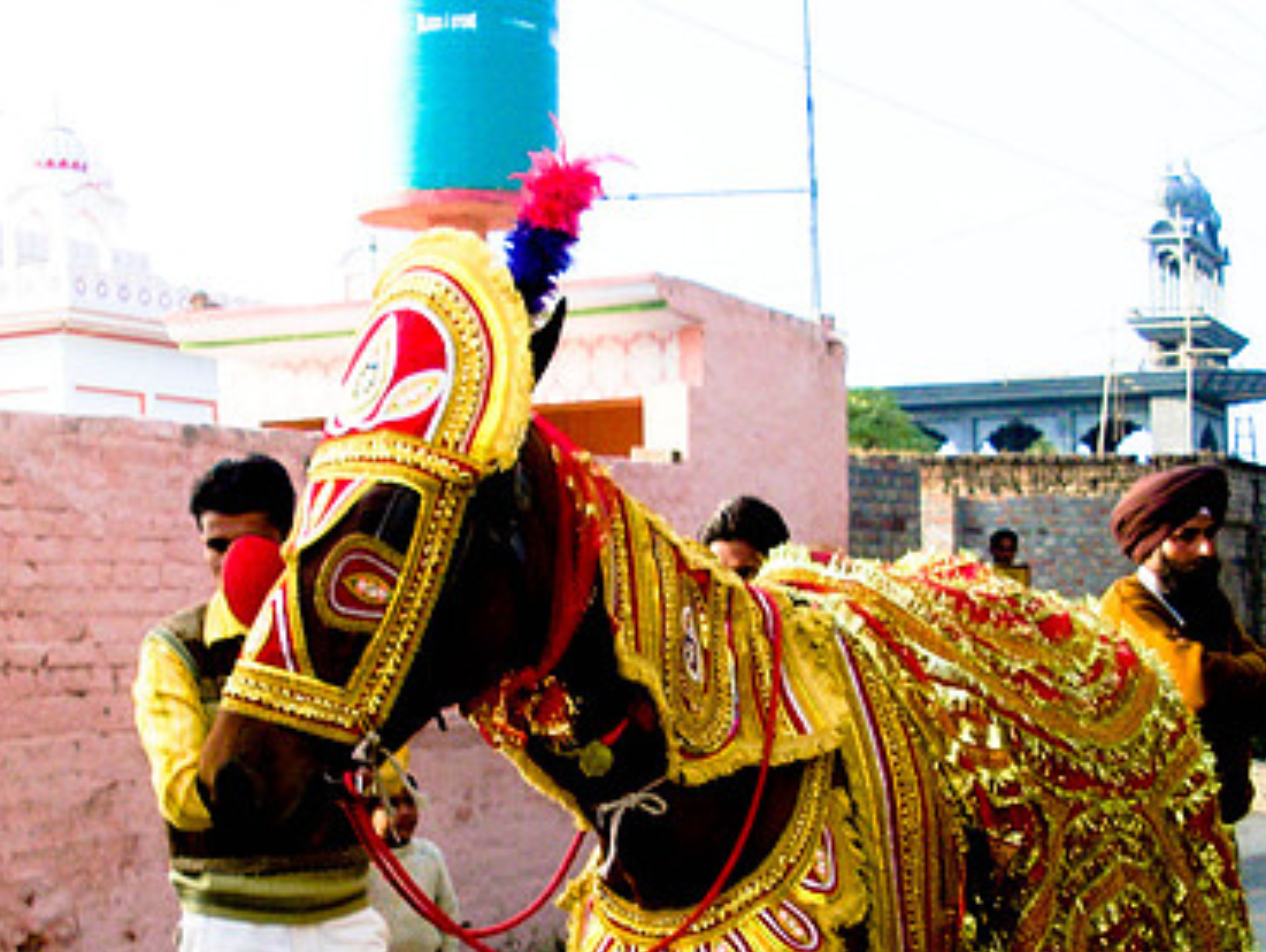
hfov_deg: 32.1
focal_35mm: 60
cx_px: 690
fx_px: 2197
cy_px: 723
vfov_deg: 24.2
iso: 80
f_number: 7.7
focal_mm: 6.3
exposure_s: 1/90
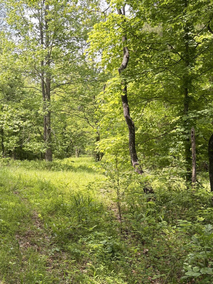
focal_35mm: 41
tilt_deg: -7.7
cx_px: 52
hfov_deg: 34.4
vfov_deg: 44.8
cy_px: 200
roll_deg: +1.0
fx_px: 336
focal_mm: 5.96
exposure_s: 1/472
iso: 50
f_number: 1.6
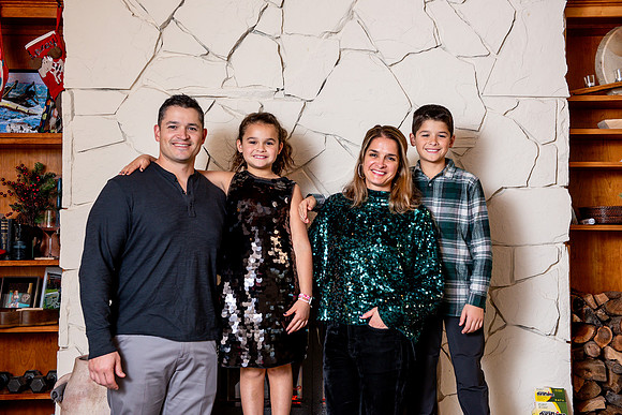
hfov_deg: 41.1
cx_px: 311
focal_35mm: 48
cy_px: 208
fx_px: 829
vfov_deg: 28.1
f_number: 5
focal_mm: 48
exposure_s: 1/200
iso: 500
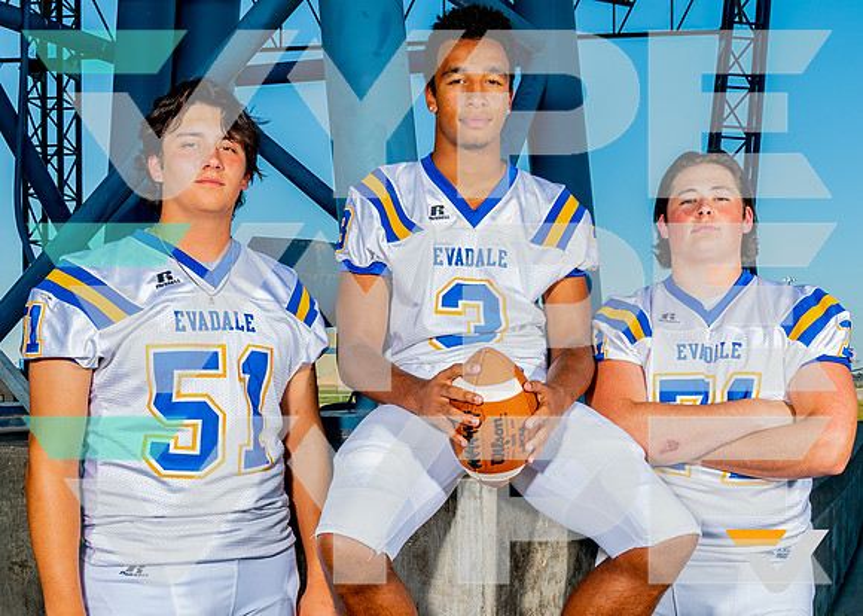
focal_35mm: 39
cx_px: 446
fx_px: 949
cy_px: 411
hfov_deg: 48.9
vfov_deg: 35.6
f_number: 11
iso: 125
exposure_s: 1/125
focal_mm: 24
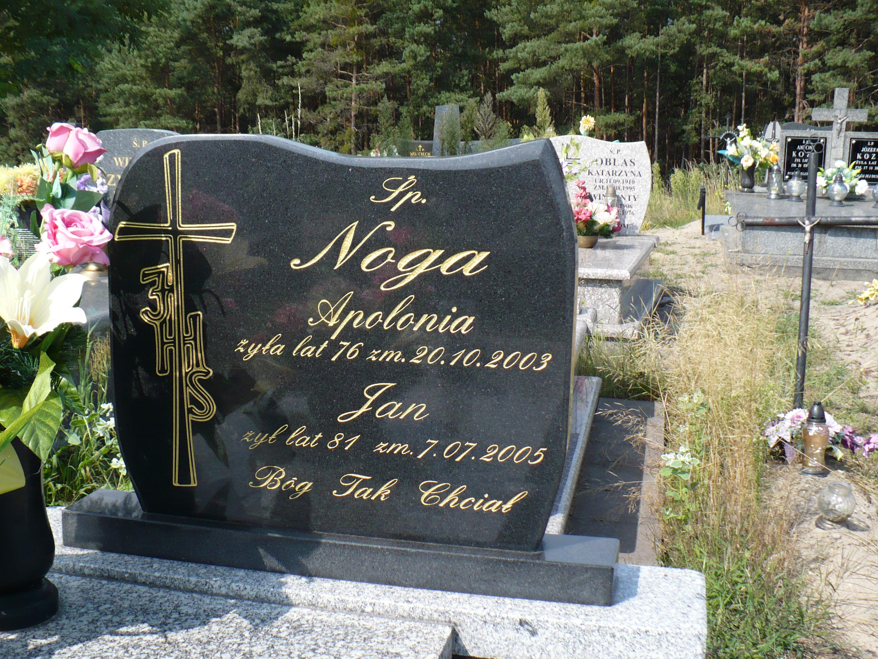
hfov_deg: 43.8
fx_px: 1091
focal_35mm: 43
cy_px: 377
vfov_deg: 33.6
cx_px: 402
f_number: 2.8
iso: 100
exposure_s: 1/800
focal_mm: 6.1
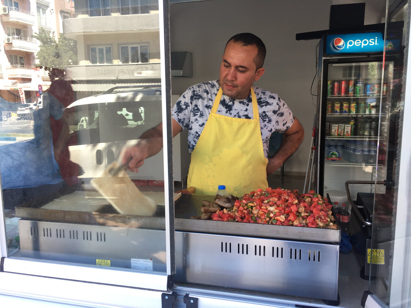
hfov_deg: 61.7
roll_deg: +0.5
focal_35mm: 29
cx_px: 206
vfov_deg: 48.2
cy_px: 154
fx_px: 344
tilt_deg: -7.3
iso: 32
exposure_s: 1/100
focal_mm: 4.15
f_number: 2.2
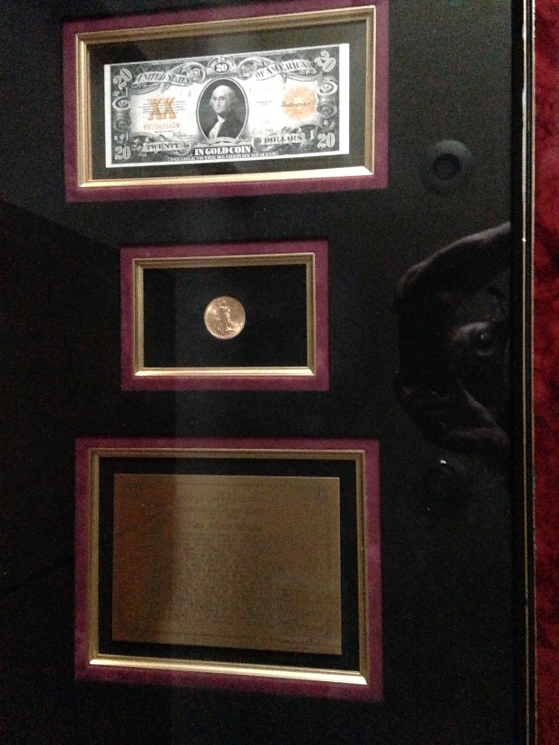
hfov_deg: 43.0
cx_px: 280
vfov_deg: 55.3
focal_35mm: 33
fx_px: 710
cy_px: 372
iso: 2000
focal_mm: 4.12
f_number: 2.4
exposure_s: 1/15
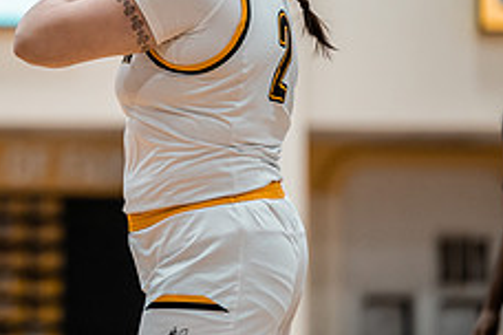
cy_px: 74
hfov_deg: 5.3
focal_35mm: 387
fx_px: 5407
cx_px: 40
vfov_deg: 3.6
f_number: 2.8
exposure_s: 1/640
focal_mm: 150
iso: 1600
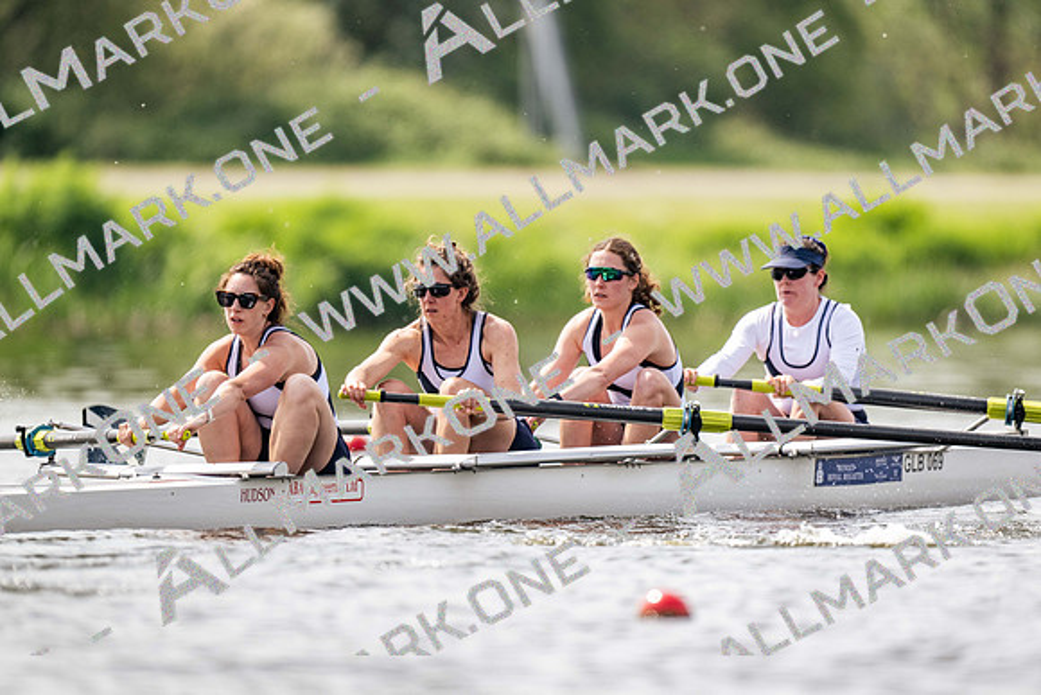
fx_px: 17353
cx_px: 520
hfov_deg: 3.4
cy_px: 348
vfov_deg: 2.3
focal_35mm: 600
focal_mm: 600
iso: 500
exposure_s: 1/2500
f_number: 4
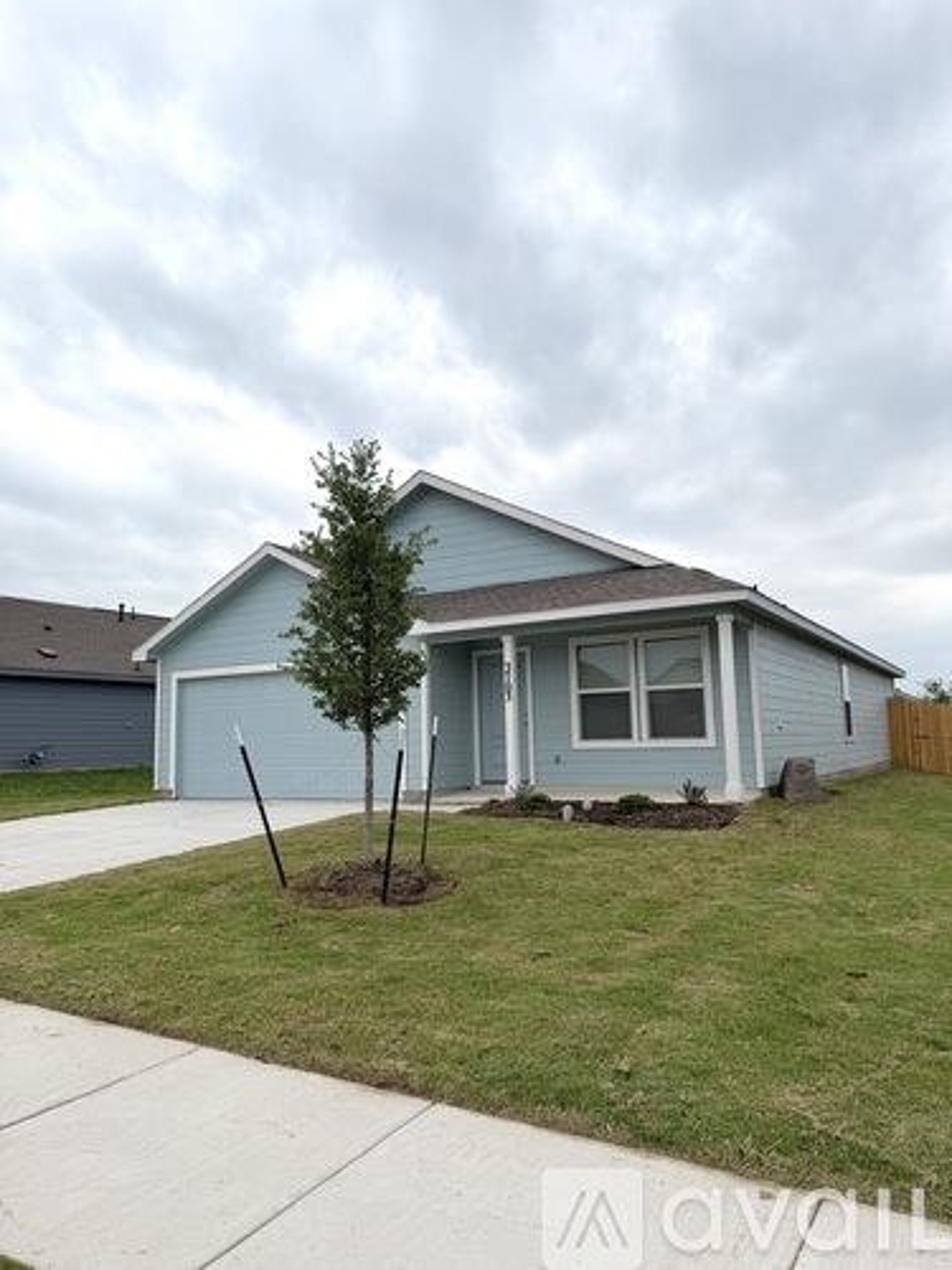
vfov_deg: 71.6
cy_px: 635
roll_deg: +1.9
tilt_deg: +6.0
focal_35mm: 24
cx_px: 476
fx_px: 880
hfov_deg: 56.8
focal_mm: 6.76
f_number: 1.78
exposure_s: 1/898
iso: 80
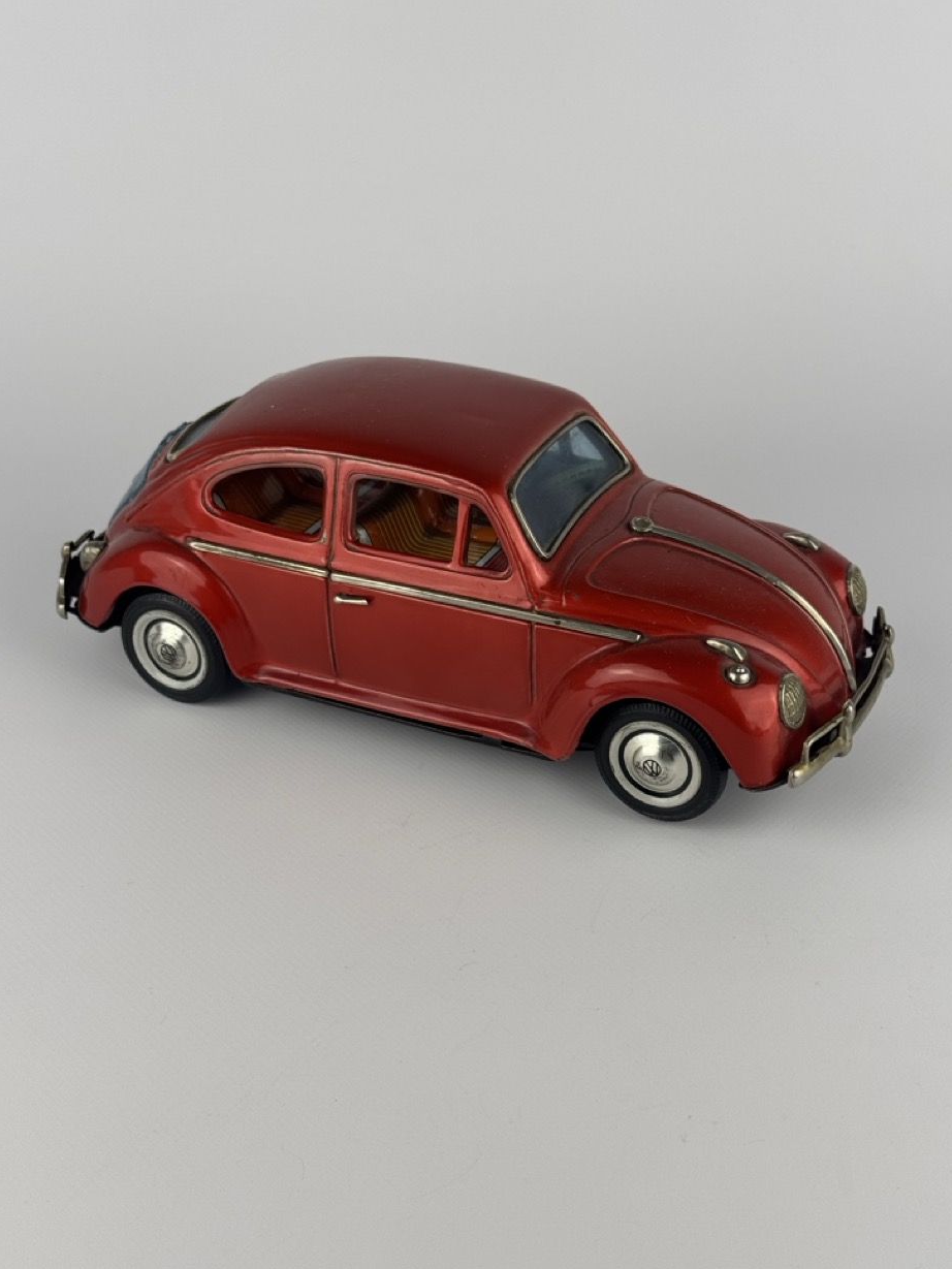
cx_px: 493
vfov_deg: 38.2
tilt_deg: -29.2
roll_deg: +2.1
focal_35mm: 50
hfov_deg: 29.1
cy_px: 610
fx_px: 1833
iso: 64
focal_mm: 6.76
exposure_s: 1/639
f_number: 1.78
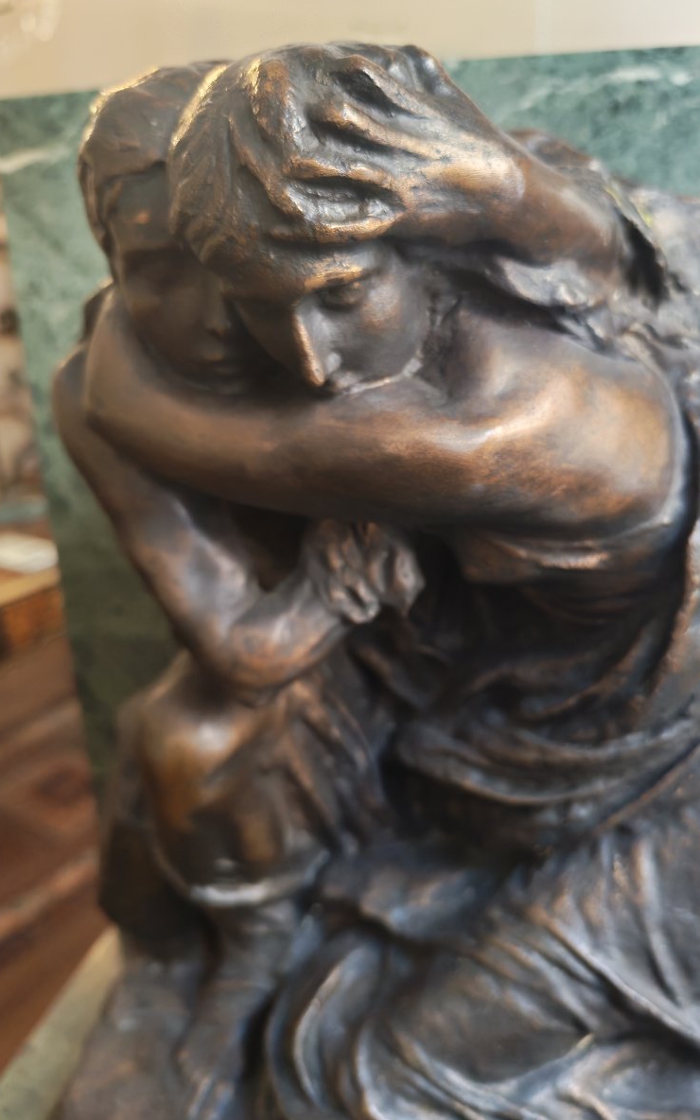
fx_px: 885
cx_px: 412
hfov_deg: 43.0
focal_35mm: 29
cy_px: 554
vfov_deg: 64.6
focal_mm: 6.12
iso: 1250
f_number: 1.9
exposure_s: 1/50
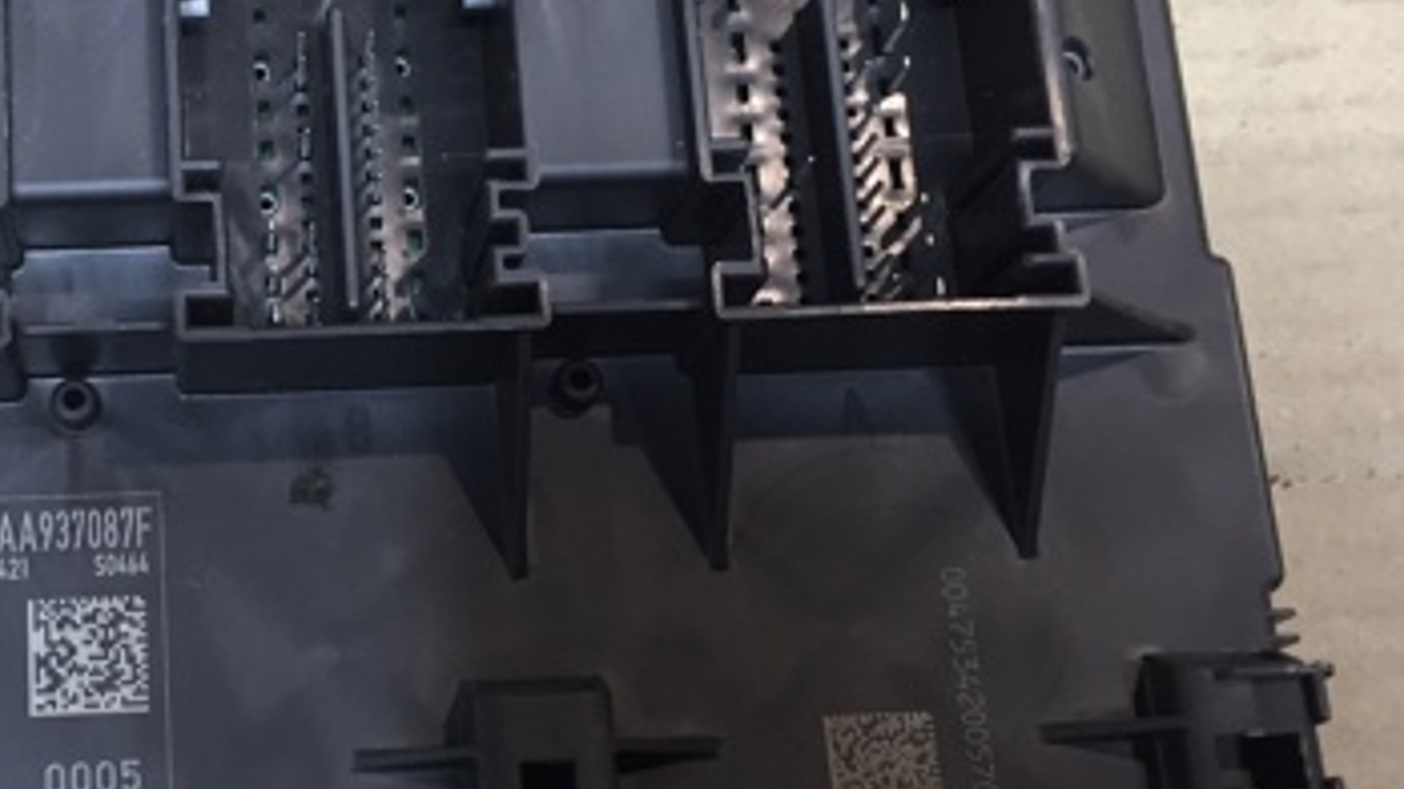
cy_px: 394
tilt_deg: -76.3
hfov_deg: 34.8
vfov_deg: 20.7
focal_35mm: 58
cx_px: 253
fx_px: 2158
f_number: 2.2
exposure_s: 1/33
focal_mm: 4.15
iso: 80
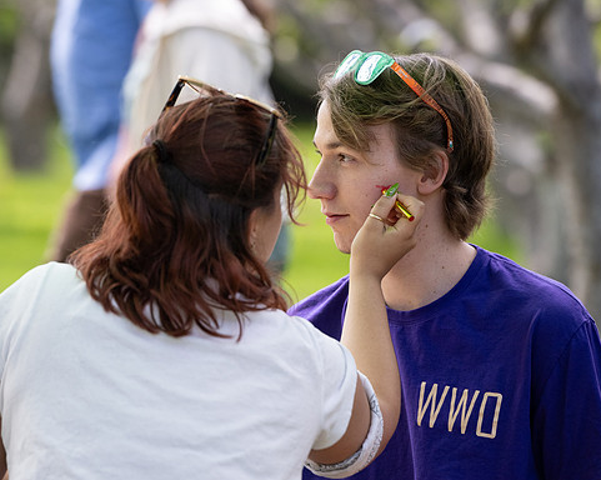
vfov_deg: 6.0
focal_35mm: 257
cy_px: 216
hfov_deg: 7.5
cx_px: 282
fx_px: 4568
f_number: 4
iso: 900
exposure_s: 1/1250
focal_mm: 180
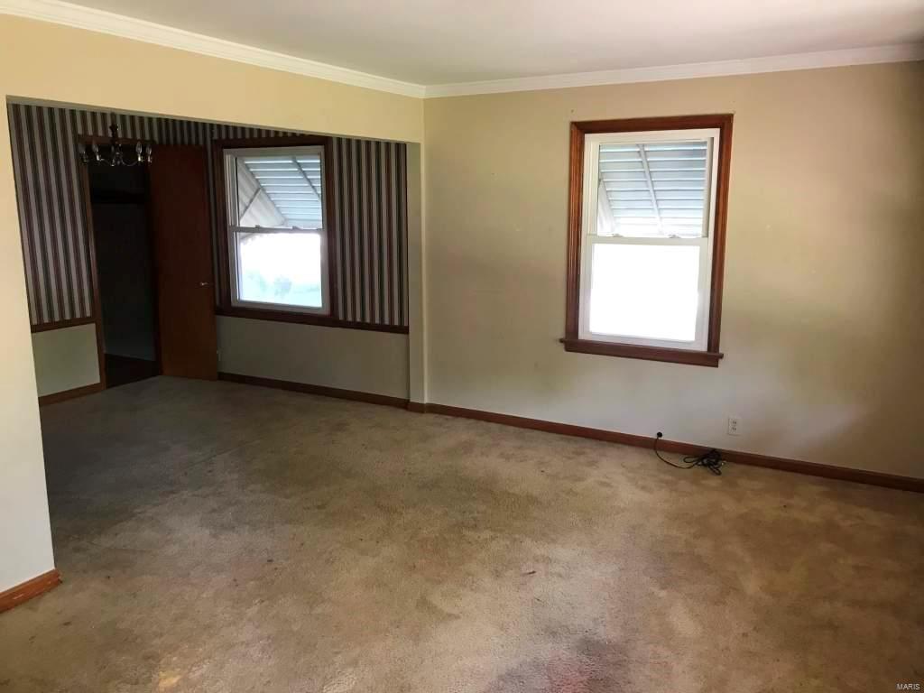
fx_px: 747
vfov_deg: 49.7
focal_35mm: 28
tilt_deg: -13.2
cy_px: 346
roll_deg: +0.2
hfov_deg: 63.4
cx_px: 462
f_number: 1.8
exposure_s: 1/20
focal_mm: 3.99
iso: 40
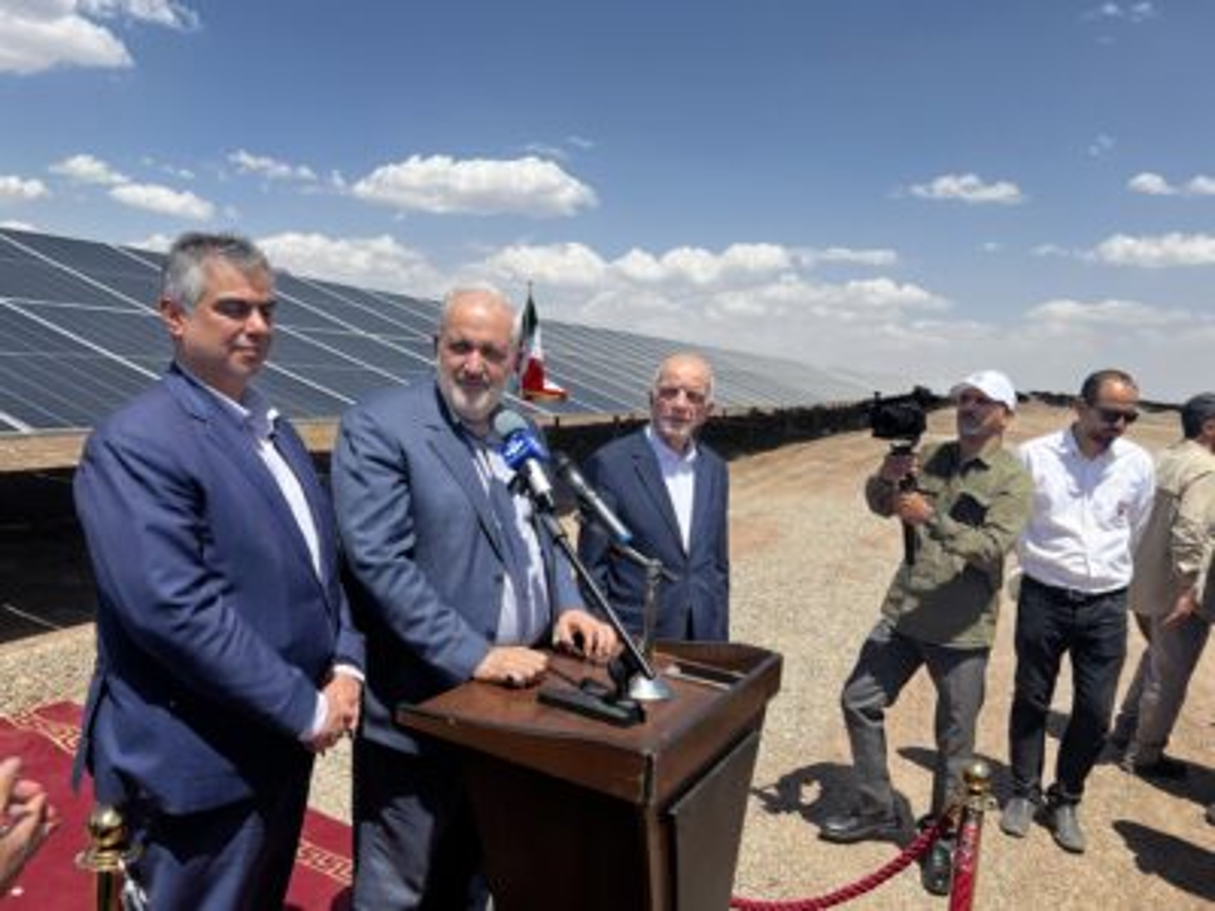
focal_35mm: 26
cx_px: 608
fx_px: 913
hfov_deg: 67.3
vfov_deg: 53.1
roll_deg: -4.5
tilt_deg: -5.6
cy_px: 456
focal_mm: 5.7
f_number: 1.5
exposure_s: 1/5076
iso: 50
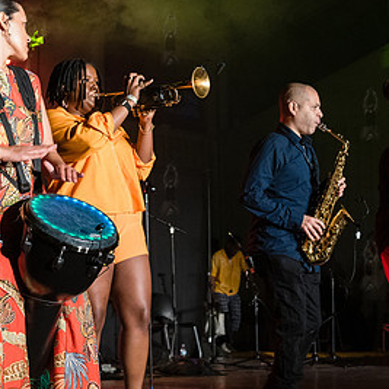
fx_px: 1068
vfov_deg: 20.6
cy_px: 188
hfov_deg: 20.6
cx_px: 143
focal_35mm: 84
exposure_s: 1/400
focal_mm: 42
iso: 3200
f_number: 4
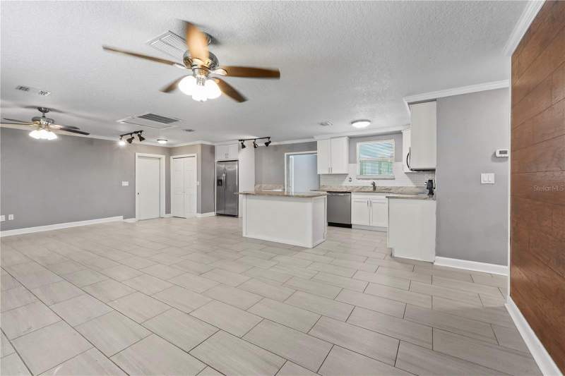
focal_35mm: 16
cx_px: 282
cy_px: 188
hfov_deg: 97.6
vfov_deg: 74.6
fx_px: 247
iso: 500
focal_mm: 10.5
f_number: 8
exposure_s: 1/3
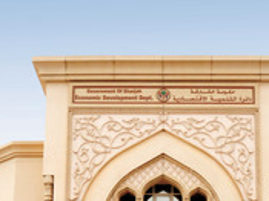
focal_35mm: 95
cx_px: 164
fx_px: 738
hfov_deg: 20.6
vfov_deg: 15.0
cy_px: 240
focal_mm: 18
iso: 200
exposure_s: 1/160
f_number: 14
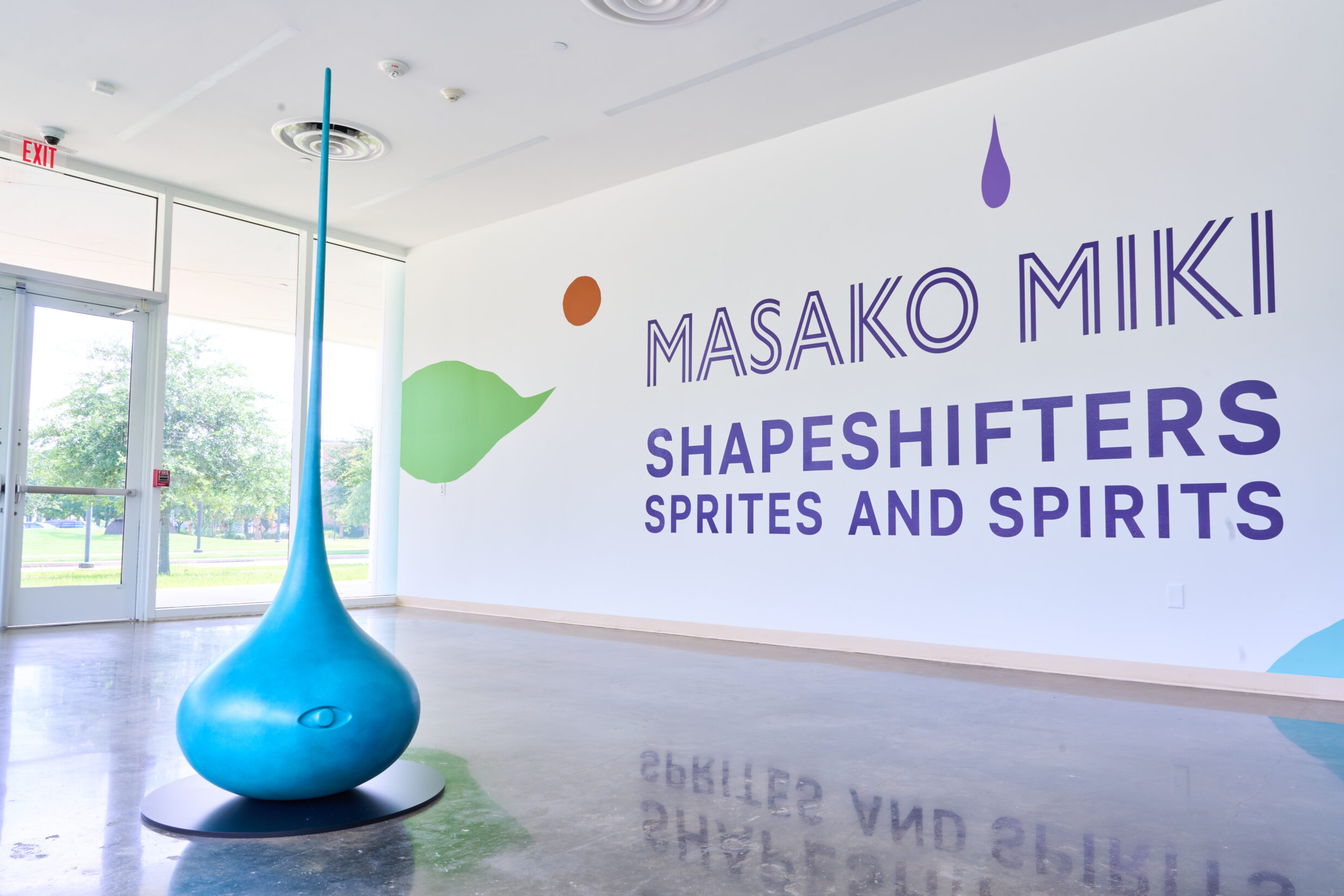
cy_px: 459
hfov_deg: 71.5
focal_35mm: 25
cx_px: 686
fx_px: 933
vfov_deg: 51.3
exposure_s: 1/4
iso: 100
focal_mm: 24
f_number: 16
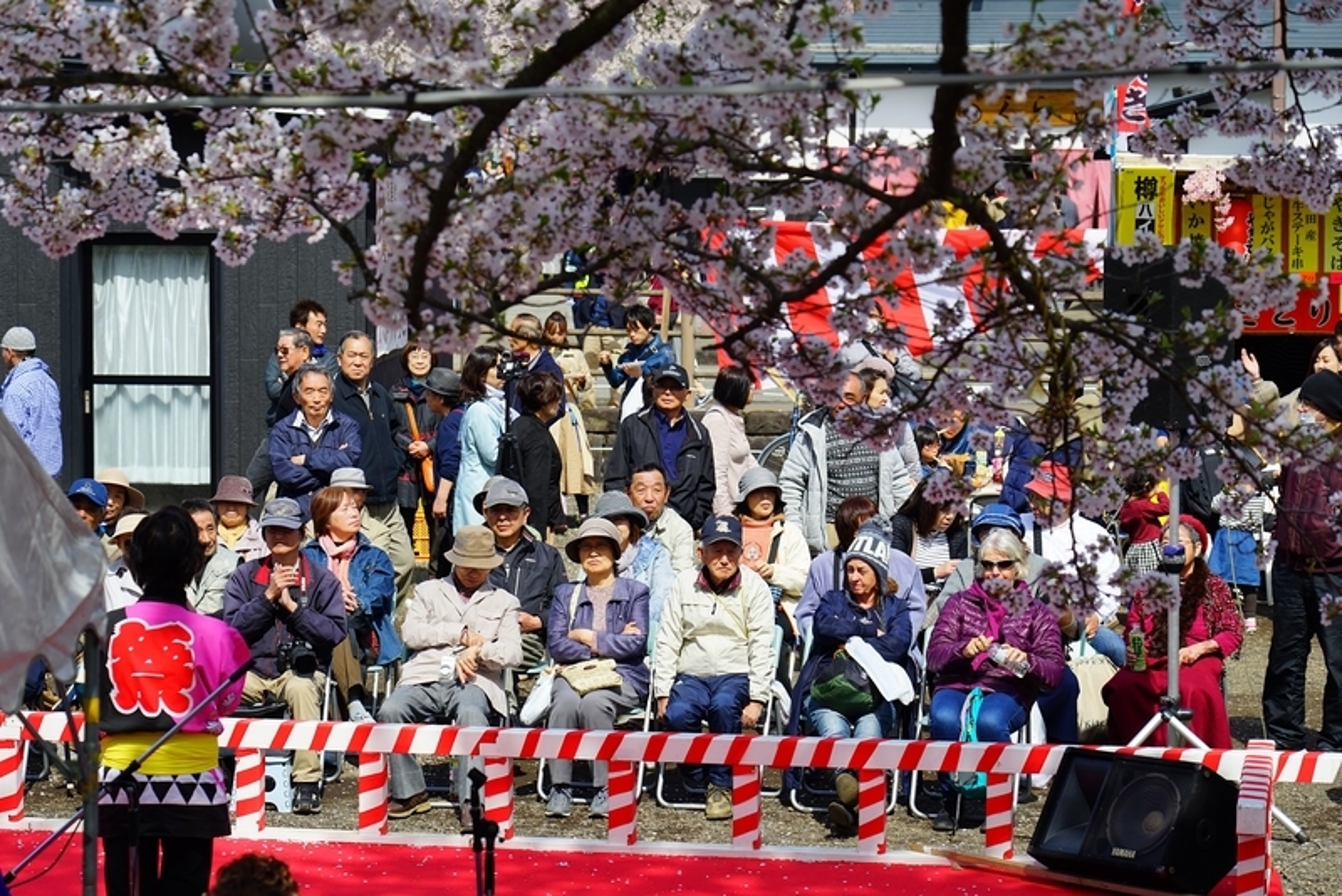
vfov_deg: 13.1
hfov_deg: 19.4
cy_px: 448
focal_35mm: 105
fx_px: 3915
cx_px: 671
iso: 100
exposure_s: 1/400
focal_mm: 105
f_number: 6.3
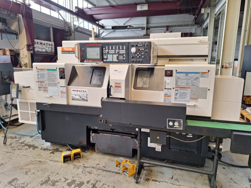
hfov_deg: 73.9
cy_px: 94
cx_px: 126
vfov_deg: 58.9
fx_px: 167
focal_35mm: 23
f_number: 1.8
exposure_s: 1/50
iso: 100
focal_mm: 5.54
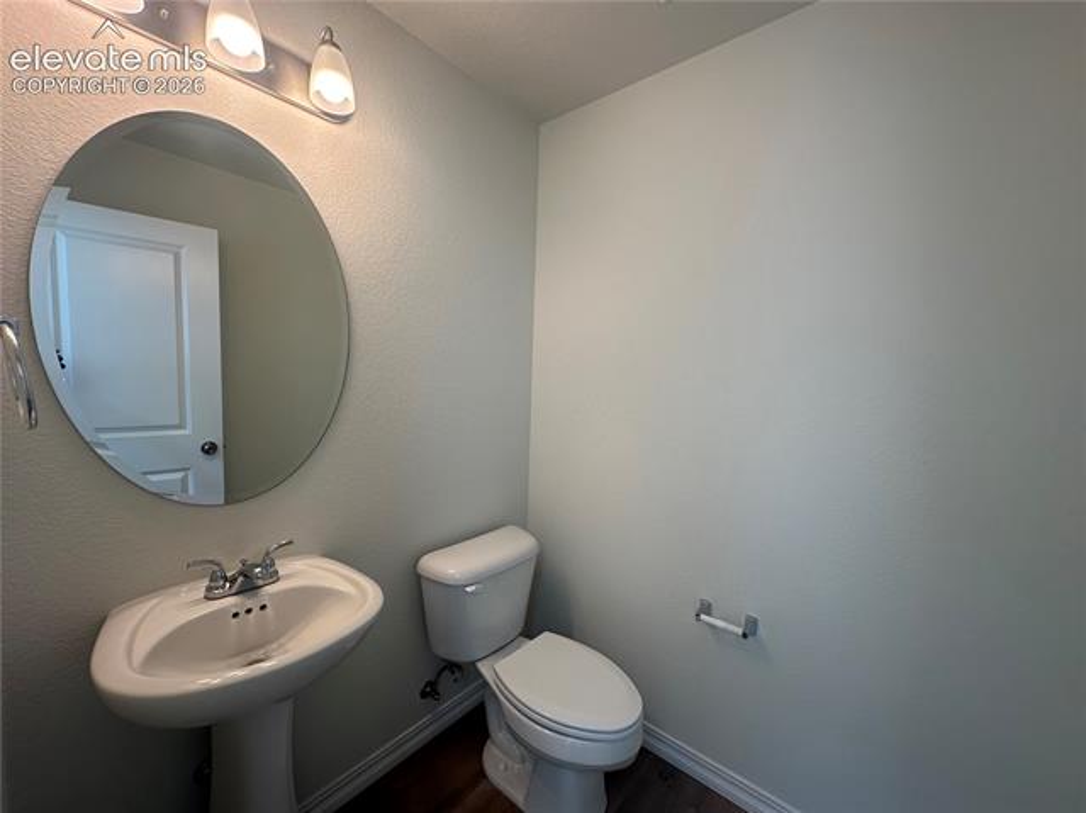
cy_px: 406
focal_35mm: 14
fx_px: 439
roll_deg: -2.3
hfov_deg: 102.1
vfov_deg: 85.6
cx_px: 543
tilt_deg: -4.0
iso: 50
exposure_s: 1/120
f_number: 2.2
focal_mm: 2.22
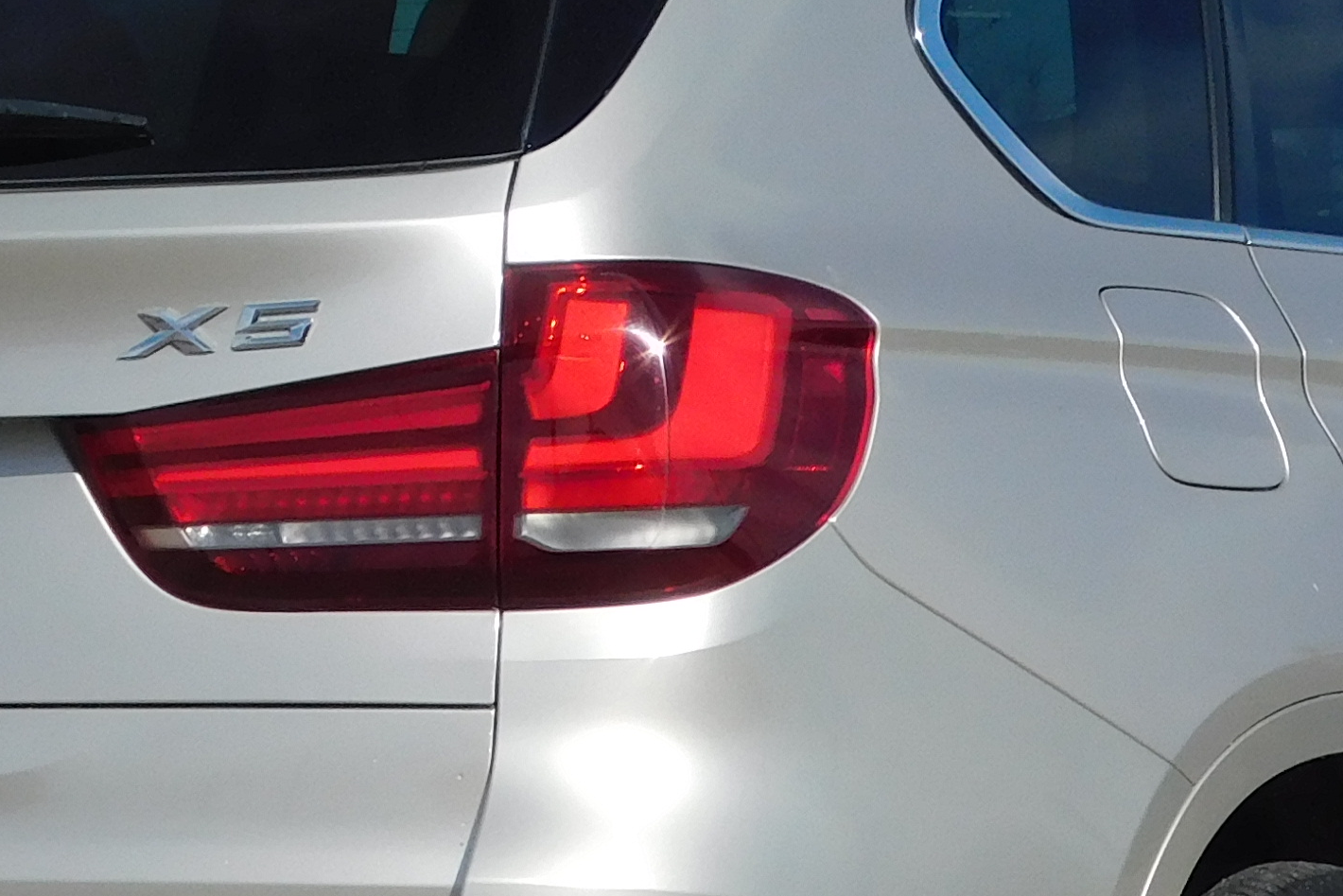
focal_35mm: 270
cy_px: 350
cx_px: 813
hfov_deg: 7.6
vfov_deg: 5.1
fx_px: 10073
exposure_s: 1/1250
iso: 125
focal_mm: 14.2
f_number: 4.4
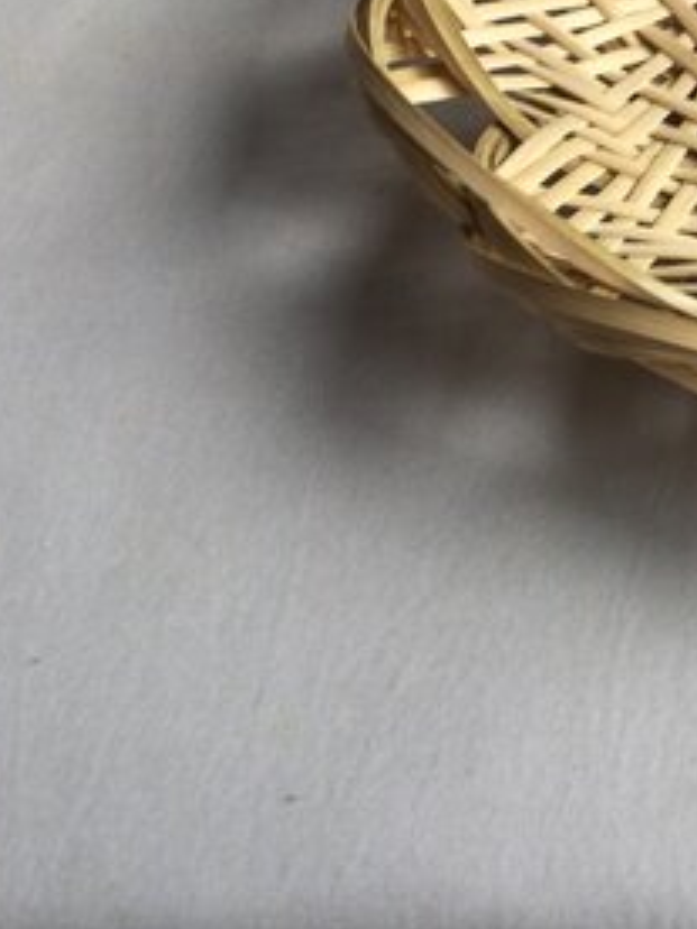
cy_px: 138
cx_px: 976
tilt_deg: -43.5
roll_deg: +2.2
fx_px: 1933
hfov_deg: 18.6
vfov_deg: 26.3
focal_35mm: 72
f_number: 2.4
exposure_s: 1/60
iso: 25
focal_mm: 3.3
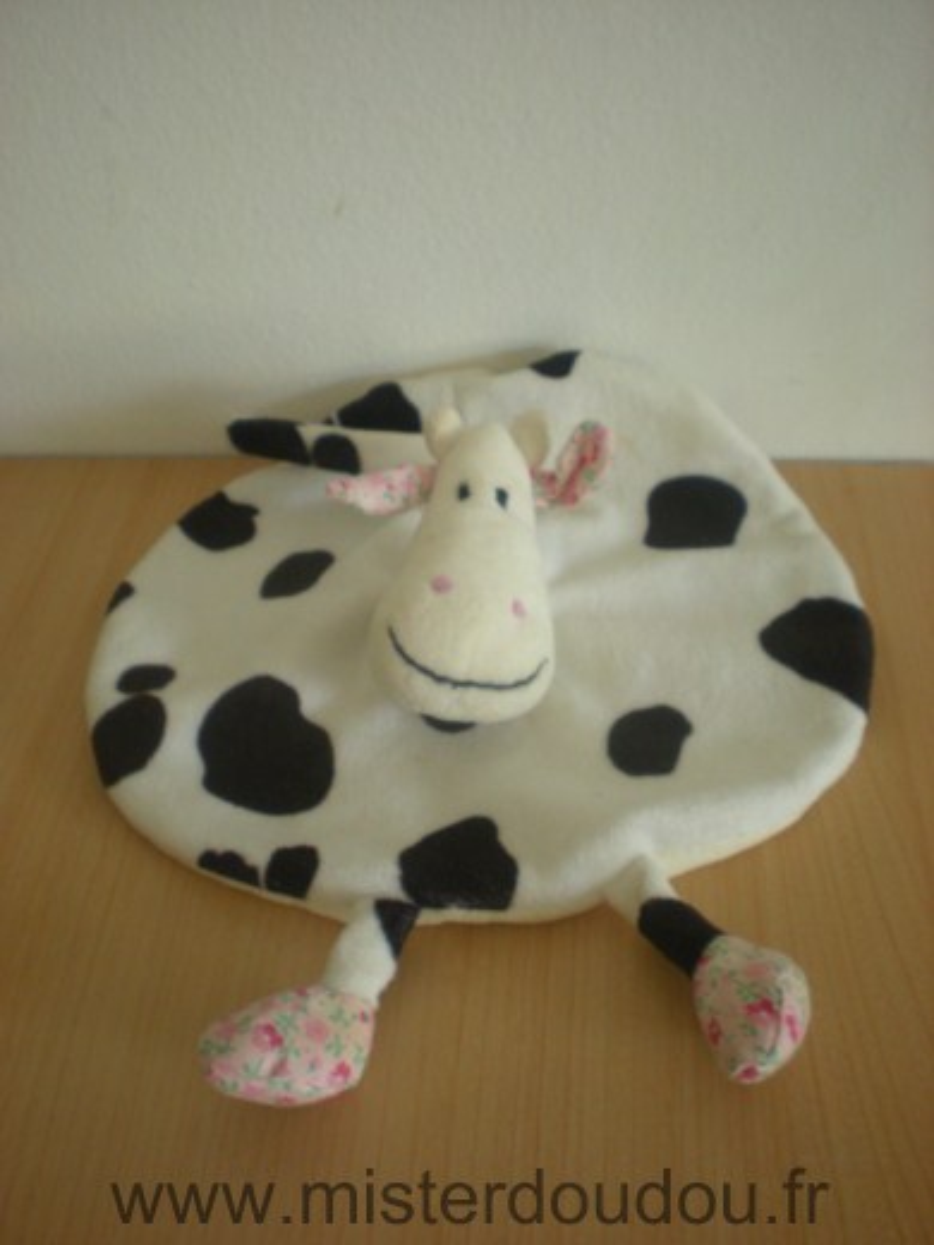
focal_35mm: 38
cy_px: 622
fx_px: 1367
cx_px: 467
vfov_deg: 49.0
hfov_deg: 37.7
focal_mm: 6.3
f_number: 3.1
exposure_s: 1/25.4
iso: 200
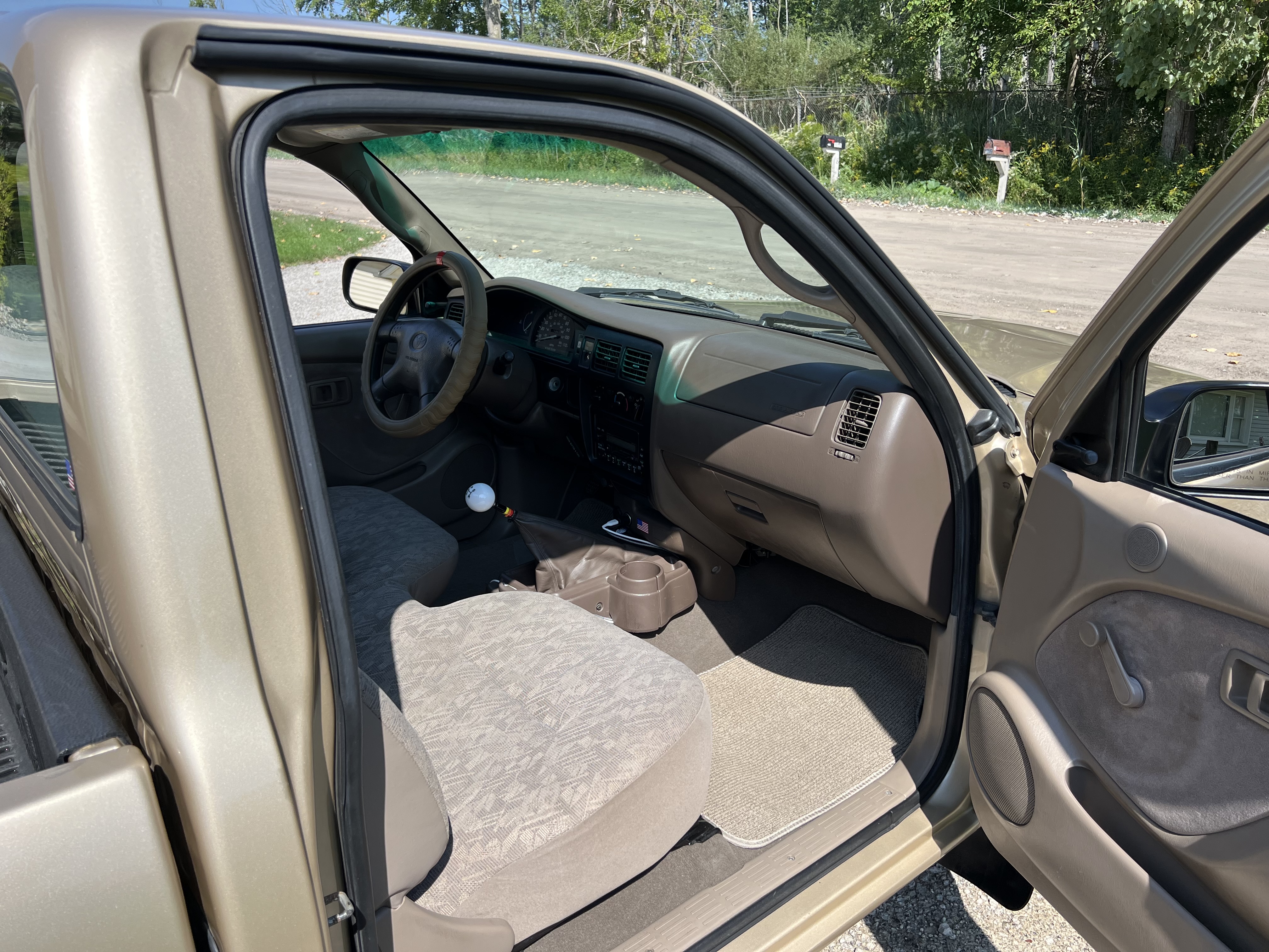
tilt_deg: -21.1
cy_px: 476
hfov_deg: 67.3
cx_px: 634
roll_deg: +0.6
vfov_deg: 53.1
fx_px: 953
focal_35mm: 26
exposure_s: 1/3356
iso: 50
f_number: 1.5
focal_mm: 5.7
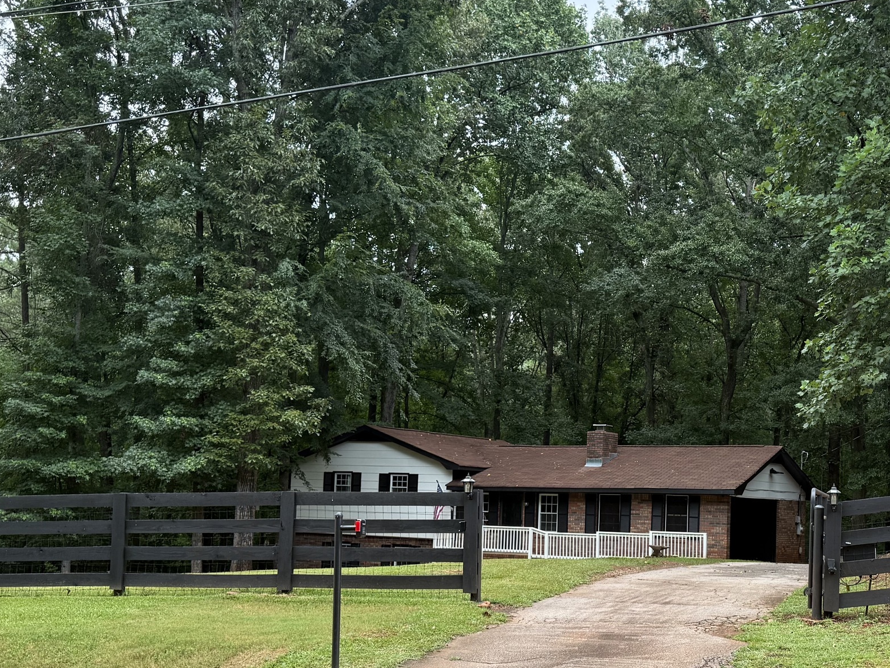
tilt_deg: +3.1
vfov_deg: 30.6
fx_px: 1208
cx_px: 636
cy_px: 457
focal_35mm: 47
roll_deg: -1.6
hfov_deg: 39.6
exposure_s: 1/281
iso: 80
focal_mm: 6.76
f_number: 1.78
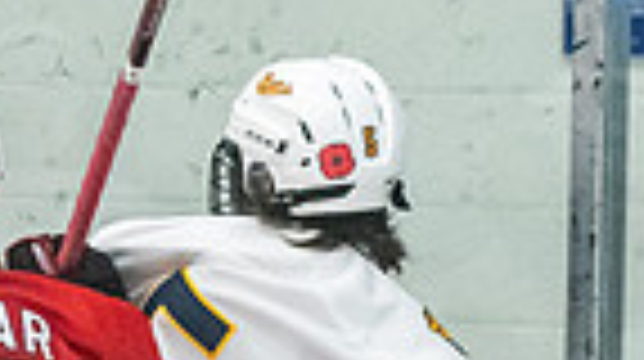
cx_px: -7
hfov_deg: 2.8
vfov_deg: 1.6
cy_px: 830
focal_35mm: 762
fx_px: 12995
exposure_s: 1/800
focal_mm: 92
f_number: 2.8
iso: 3200
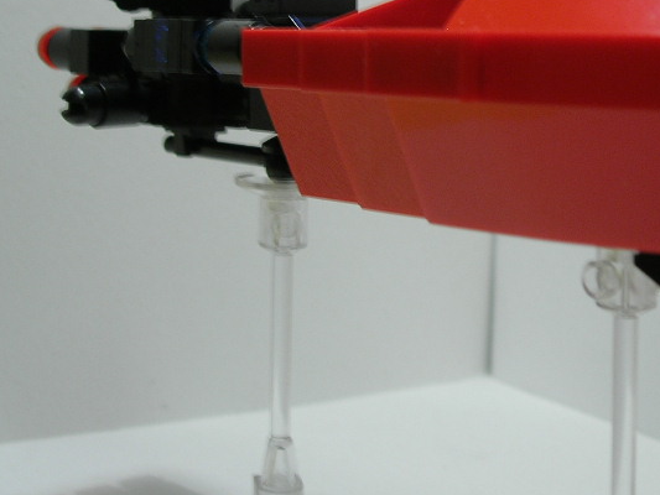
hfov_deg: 26.4
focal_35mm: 73
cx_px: 485
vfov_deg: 20.0
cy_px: 110
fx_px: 1392
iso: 64
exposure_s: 1/12.4
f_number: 2.8
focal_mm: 7.8
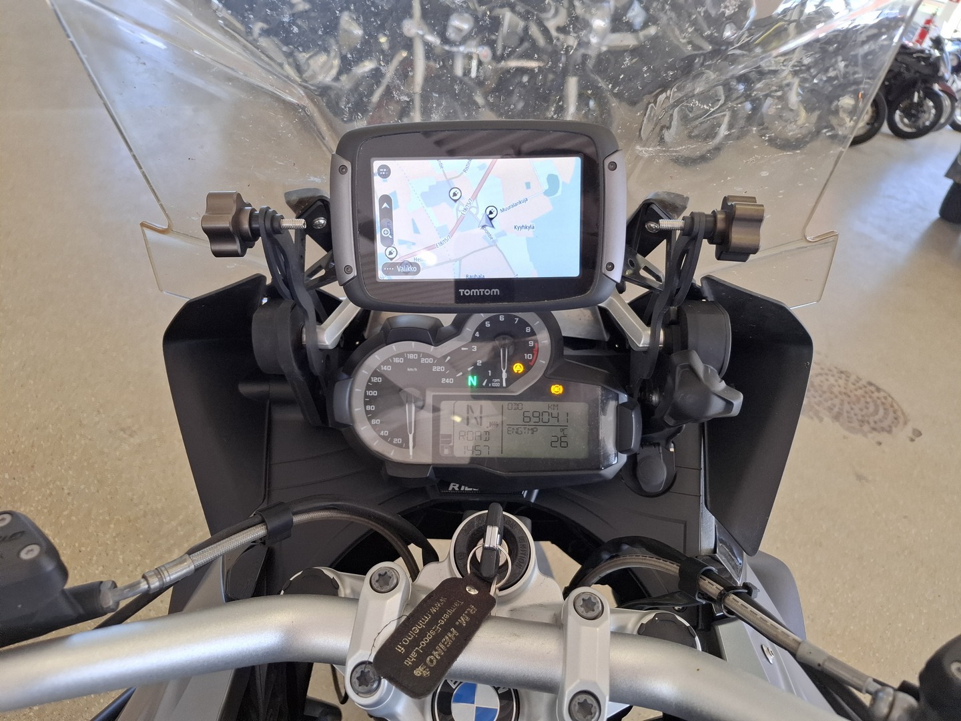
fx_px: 639
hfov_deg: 73.9
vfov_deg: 58.9
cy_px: 360
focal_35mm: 23
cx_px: 480
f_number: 1.8
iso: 64
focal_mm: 5.54
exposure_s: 1/120
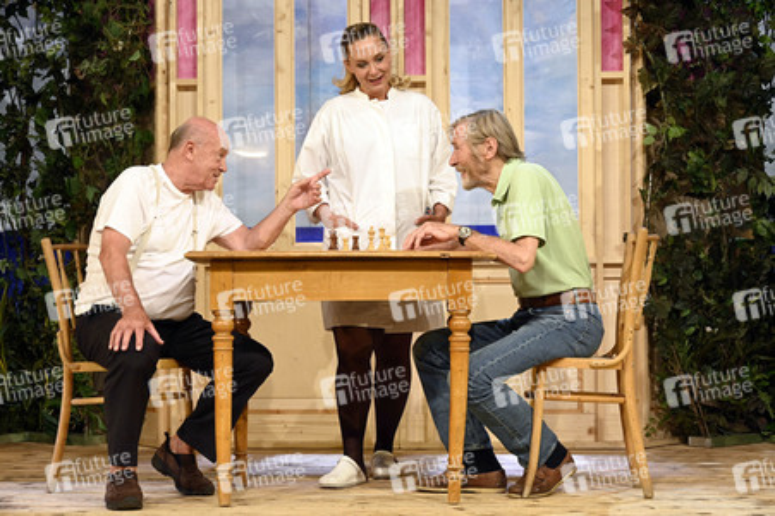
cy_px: 258
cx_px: 388
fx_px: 1570
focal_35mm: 73
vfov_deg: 18.6
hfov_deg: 27.7
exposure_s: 1/125
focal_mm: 73
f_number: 6.3
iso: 1000
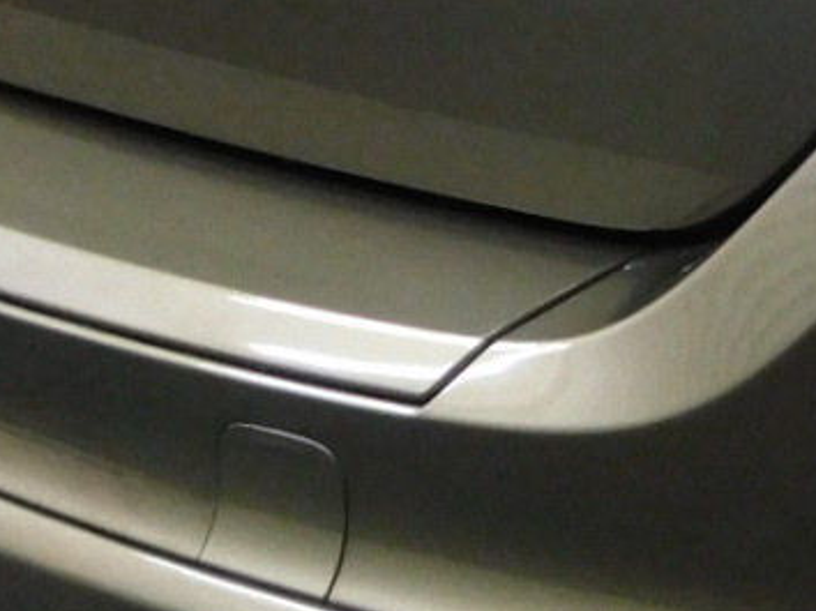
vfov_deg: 13.6
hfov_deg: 17.2
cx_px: 1208
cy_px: -226
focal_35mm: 104
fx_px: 2450
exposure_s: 1/25
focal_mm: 4
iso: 400
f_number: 3
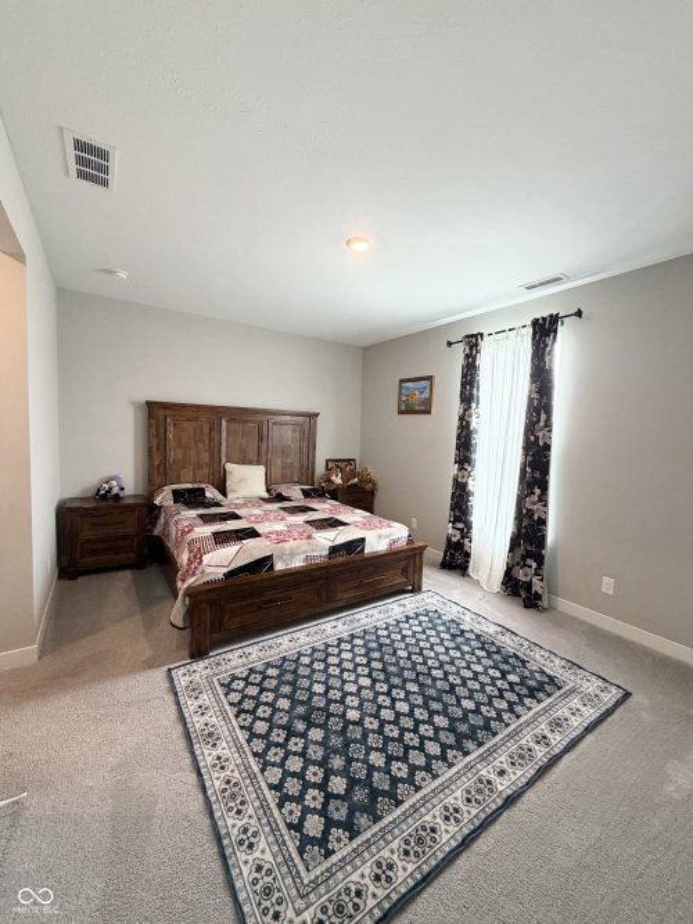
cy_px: 462
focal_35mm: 14
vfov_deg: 102.1
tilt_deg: -3.7
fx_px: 374
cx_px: 346
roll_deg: -2.2
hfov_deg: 85.7
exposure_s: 1/60
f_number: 2.2
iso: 250
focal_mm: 2.22
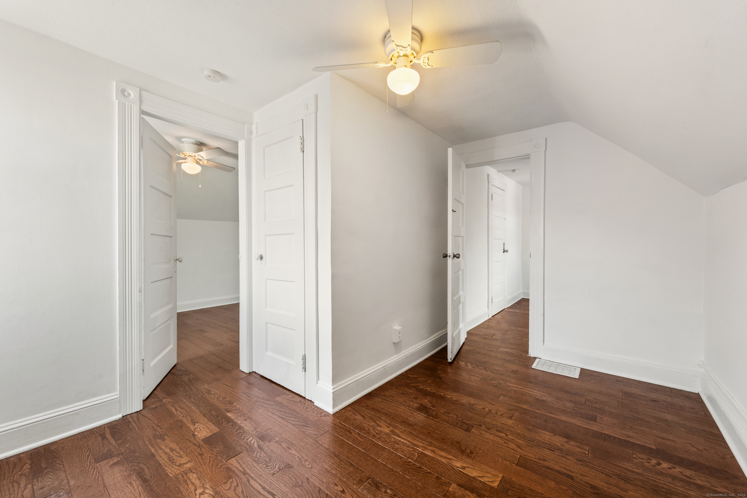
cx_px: 374
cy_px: 249
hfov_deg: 104.3
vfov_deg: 81.2
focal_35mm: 14
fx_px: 290
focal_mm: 14
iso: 250
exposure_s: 1/4
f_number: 8
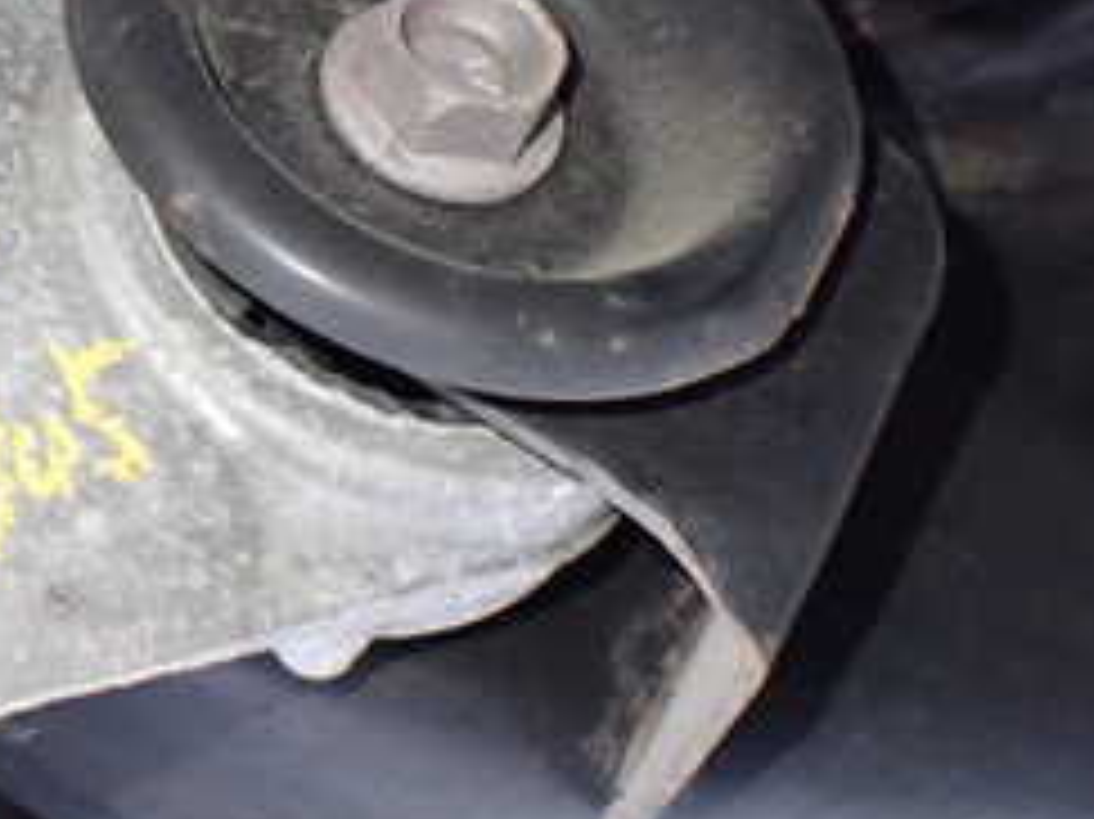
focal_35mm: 74
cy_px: 198
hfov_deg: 25.1
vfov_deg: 19.7
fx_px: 2338
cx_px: -5
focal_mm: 5.4
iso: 800
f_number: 2.3
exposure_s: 1/40
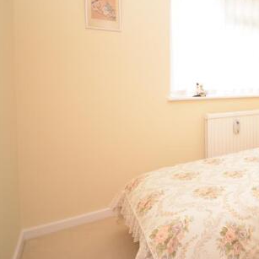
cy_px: 84
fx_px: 253
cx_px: 273
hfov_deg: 44.0
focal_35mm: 30
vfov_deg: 53.0
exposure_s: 1/25
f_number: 5
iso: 200
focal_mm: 11
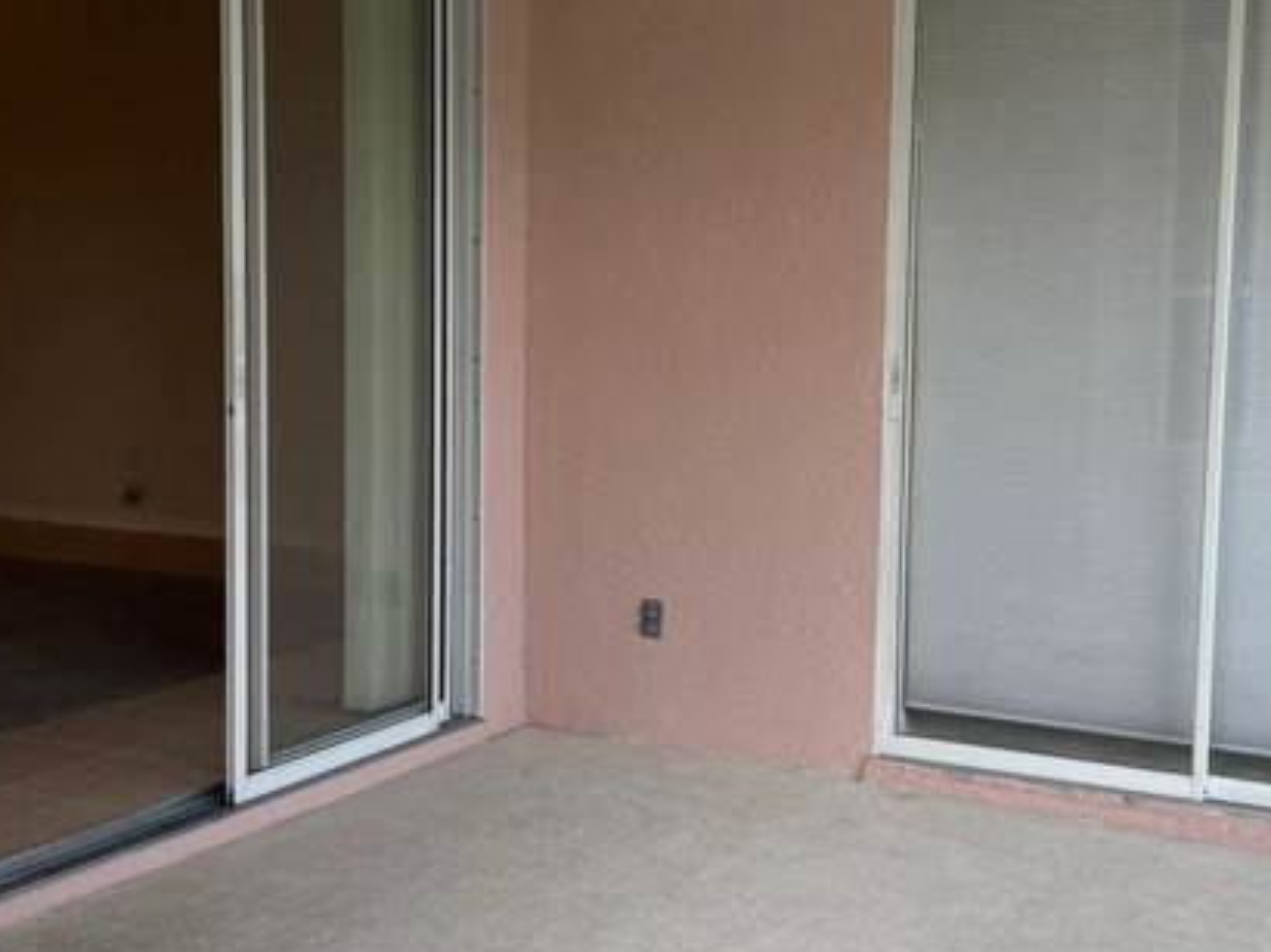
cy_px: 447
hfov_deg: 32.2
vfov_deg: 24.4
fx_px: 2202
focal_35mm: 60
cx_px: 657
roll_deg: -0.4
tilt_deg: -6.2
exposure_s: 1/491
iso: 100
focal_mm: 6.76
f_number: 1.78
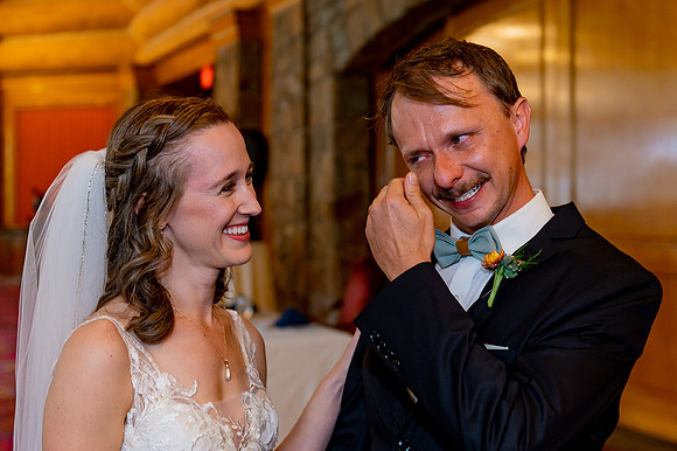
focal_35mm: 55
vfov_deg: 24.8
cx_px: 371
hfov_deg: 36.5
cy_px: 196
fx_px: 1026
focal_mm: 42
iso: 1250
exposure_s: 1/160
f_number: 2.8
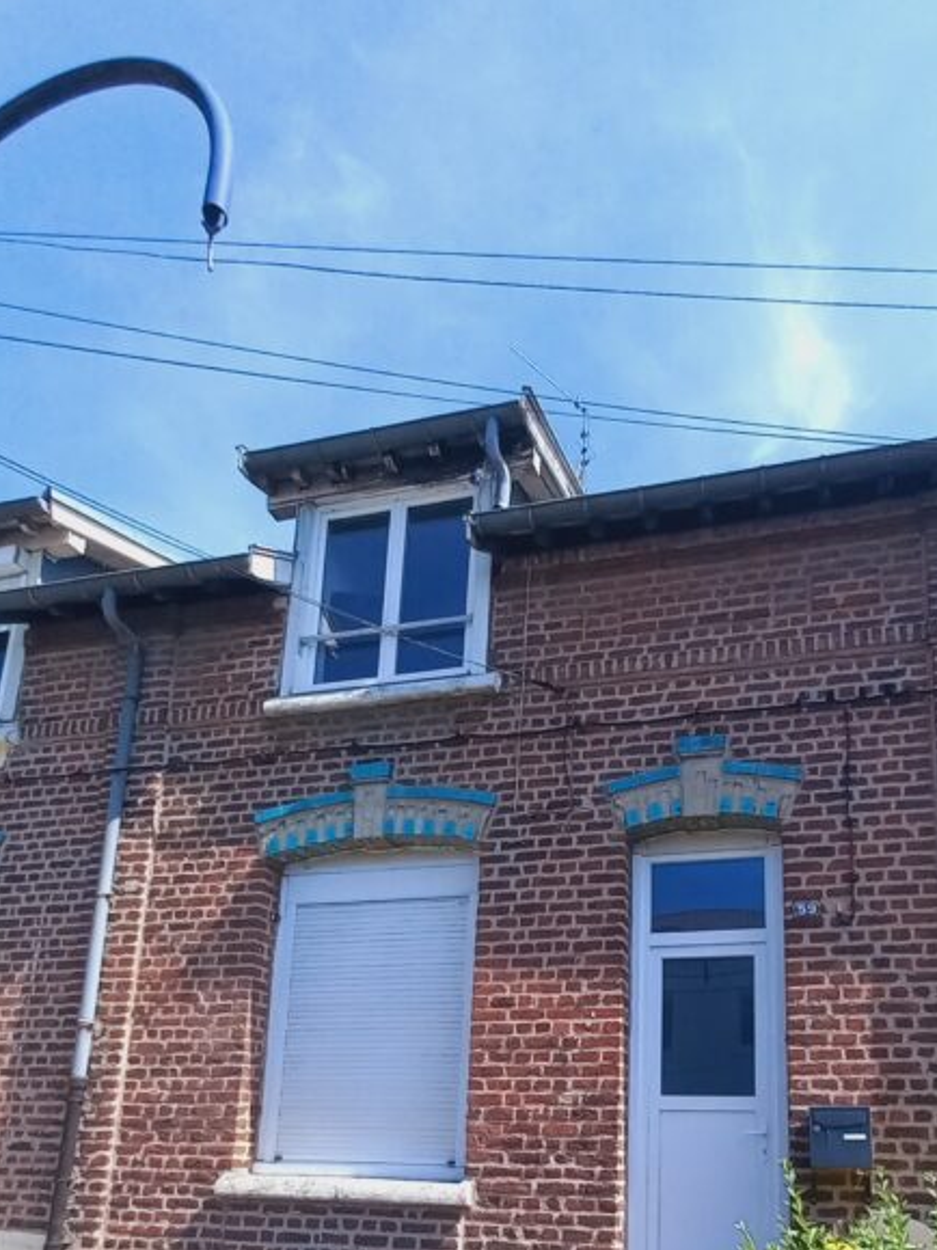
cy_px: 961
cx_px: 611
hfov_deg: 57.8
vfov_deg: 68.4
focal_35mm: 23
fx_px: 830
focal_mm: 1.42
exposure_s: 1/757
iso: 40
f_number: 2.2
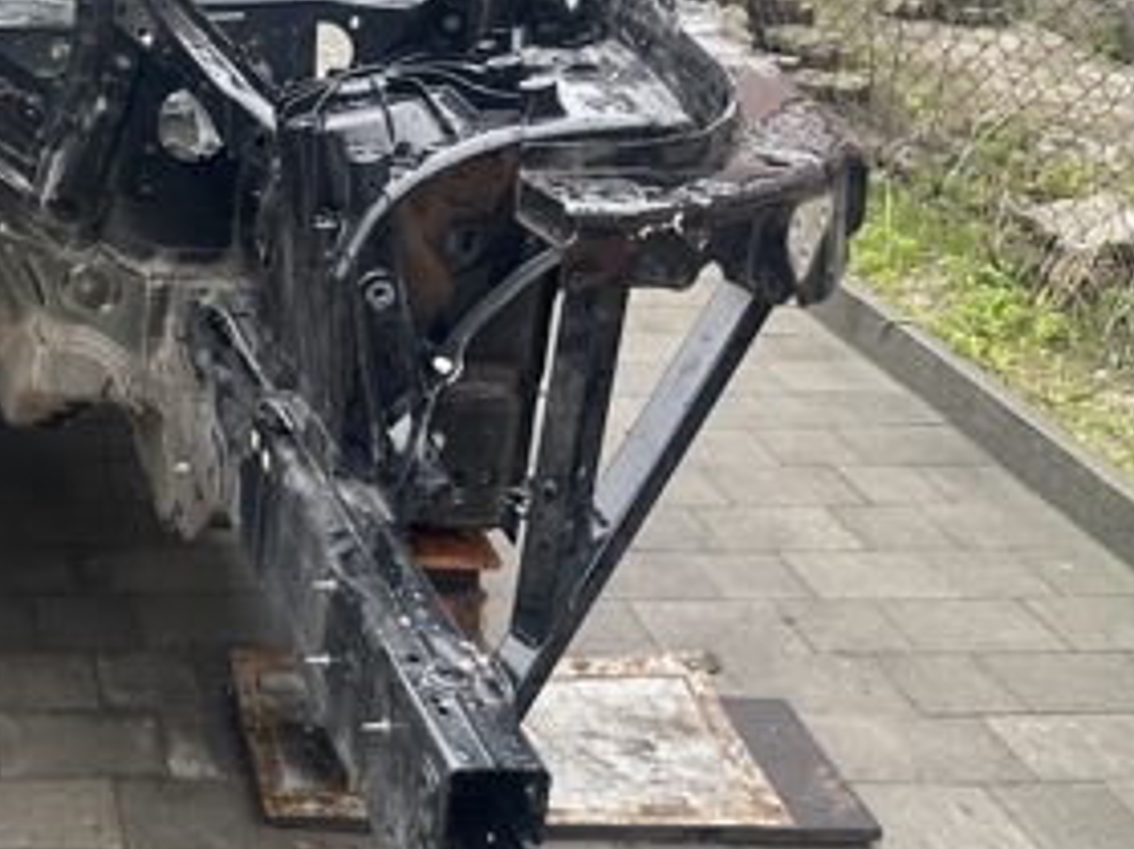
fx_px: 1801
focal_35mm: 55
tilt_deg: -19.8
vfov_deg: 26.3
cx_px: -130
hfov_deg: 30.9
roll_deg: -0.7
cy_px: 238
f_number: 1.78
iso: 80
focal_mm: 6.86
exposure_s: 1/570
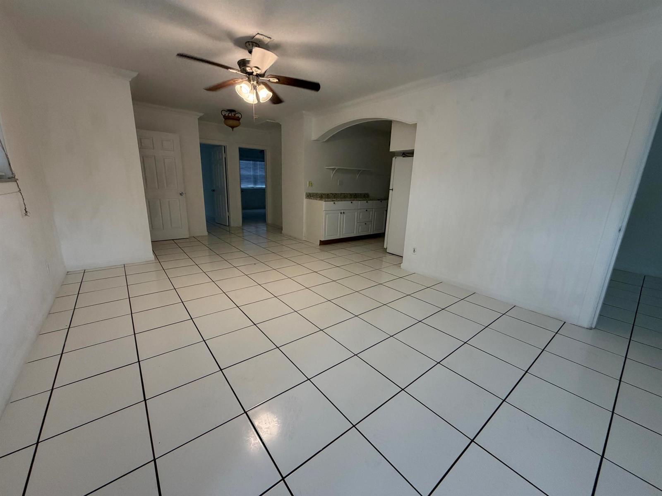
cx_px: 331
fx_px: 268
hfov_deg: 102.1
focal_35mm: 14
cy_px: 248
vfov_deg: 85.7
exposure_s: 1/120
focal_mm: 2.22
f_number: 2.2
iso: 320
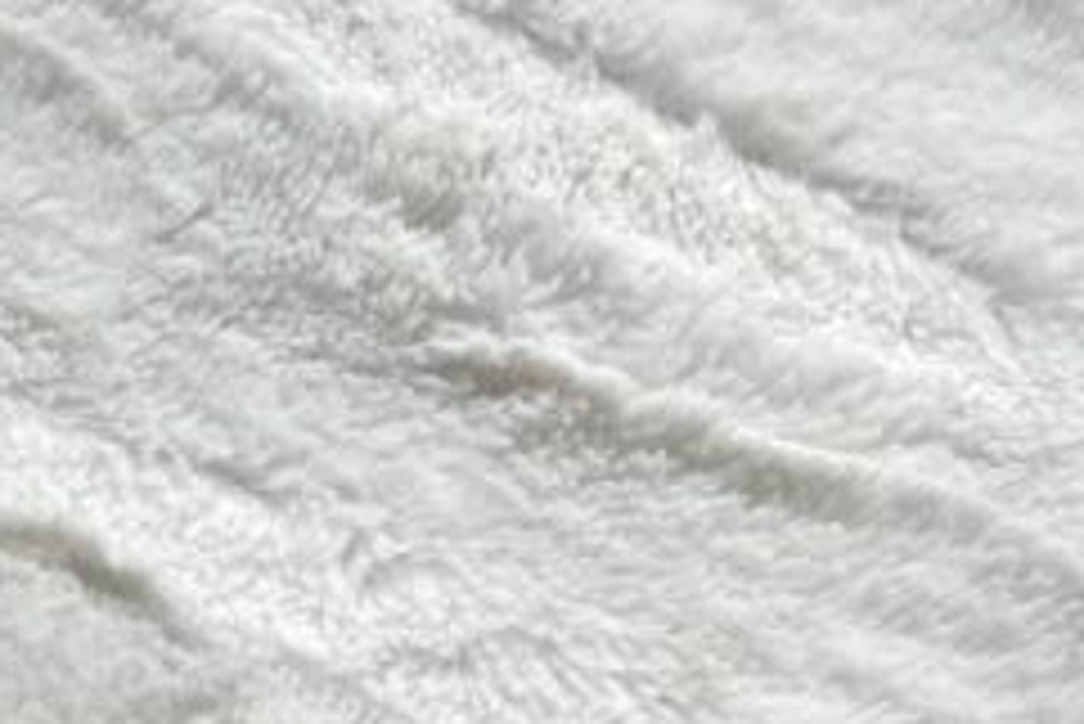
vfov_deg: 9.3
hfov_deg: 17.3
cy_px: 2212
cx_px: -54
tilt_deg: -78.2
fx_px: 3465
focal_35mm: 115
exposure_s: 1/290
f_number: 1.8
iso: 32
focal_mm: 4.25
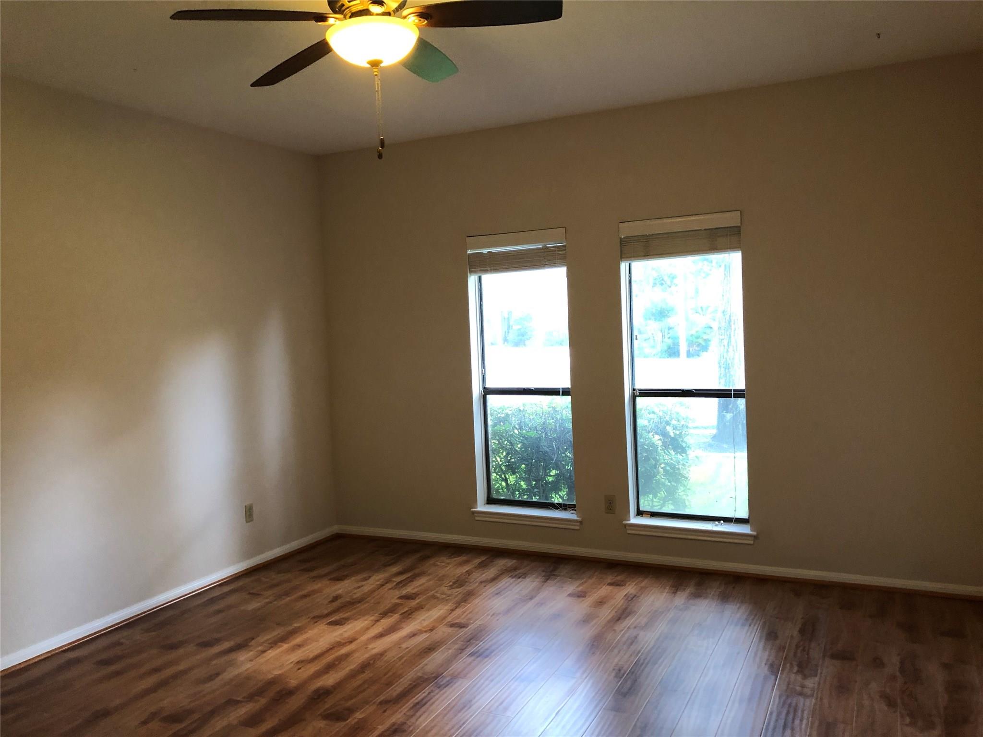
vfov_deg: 49.7
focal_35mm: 28
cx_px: 492
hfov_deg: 63.4
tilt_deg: -3.1
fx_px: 795
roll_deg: +3.2
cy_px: 368
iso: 64
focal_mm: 3.99
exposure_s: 1/15
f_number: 1.8
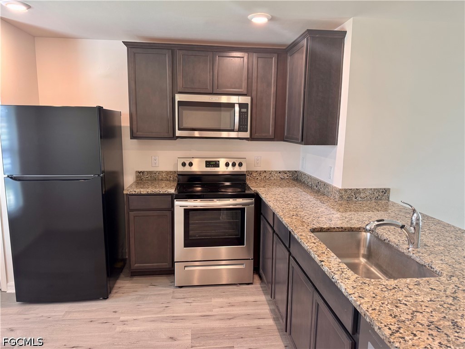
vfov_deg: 56.8
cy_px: 174
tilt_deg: -8.4
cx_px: 232
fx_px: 322
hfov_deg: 71.6
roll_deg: -0.8
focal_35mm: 24
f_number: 1.78
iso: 125
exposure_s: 1/60
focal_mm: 6.76
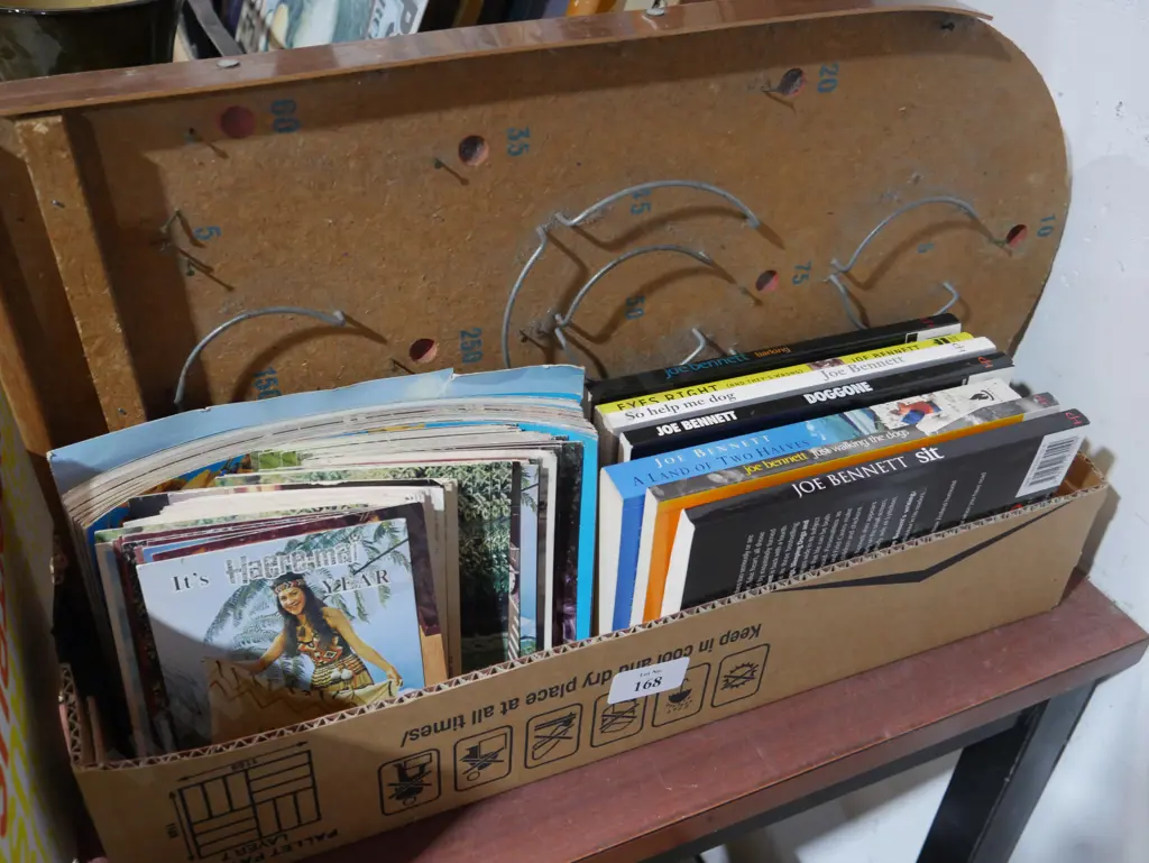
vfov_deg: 41.8
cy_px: 432
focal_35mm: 34
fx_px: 1129
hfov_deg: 53.9
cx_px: 574
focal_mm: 17
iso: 1600
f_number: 4
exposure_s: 1/60
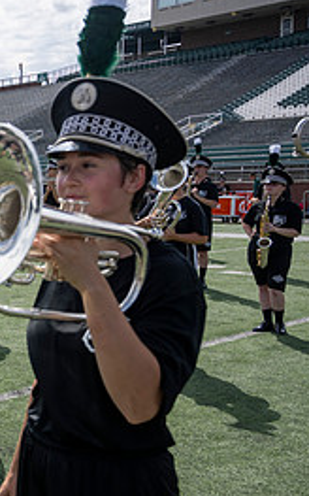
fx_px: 729
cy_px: 269
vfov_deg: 37.5
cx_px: -177
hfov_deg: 20.0
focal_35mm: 54
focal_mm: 24
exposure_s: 1/1600
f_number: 5
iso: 200
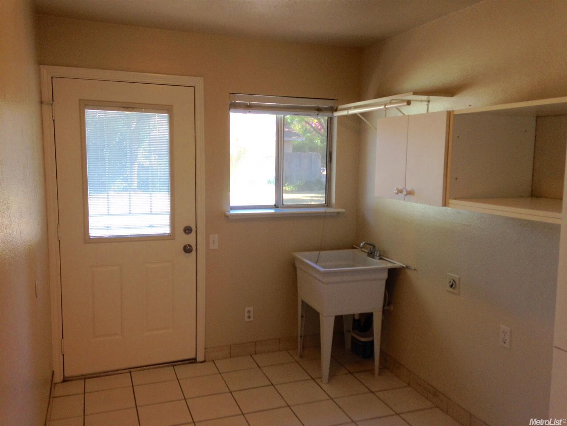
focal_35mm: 33
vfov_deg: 42.9
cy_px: 213
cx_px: 284
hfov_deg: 55.4
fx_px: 541
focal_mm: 4.12
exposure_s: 1/40
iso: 50
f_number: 2.4
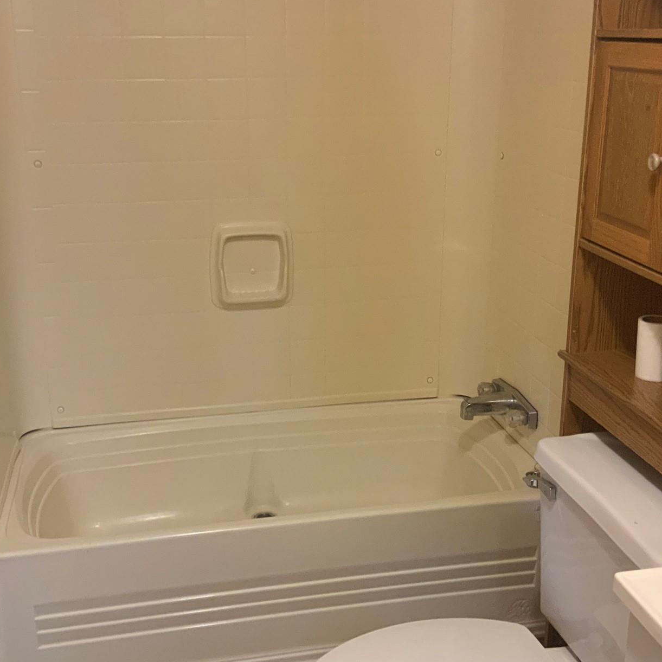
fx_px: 930
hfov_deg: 39.1
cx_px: 304
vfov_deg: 39.2
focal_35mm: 43
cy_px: 318
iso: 160
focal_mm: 3
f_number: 1.8
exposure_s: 1/60
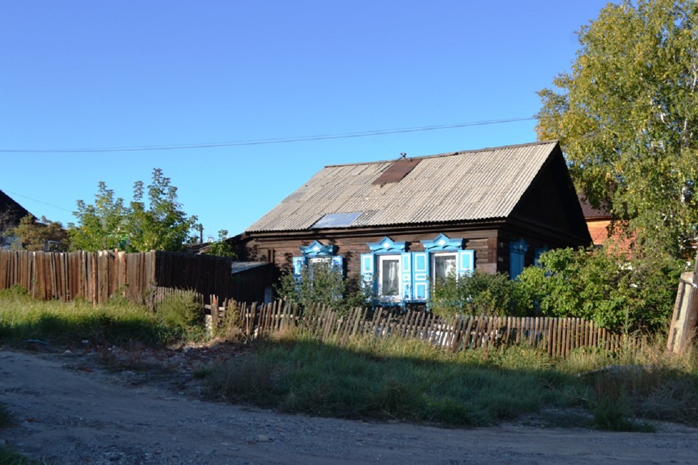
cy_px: 232
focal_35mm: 36
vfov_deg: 36.9
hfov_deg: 53.1
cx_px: 349
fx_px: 698
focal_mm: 24
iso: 100
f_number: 6.3
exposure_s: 1/160
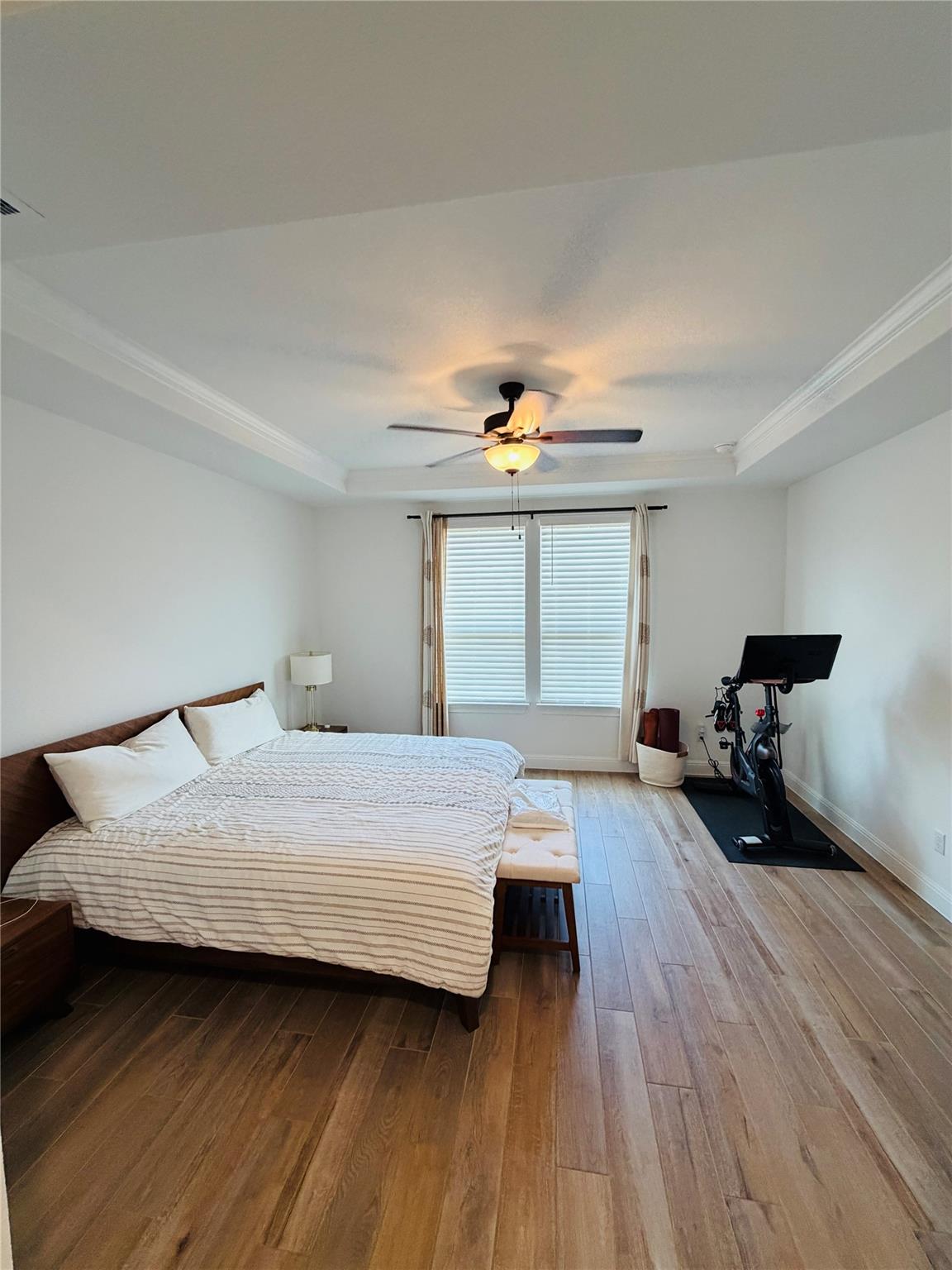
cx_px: 476
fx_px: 513
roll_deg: +0.1
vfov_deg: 102.1
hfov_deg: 85.7
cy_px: 635
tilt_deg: -3.6
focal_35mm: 14
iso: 320
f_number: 2.2
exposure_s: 1/120
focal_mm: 2.22
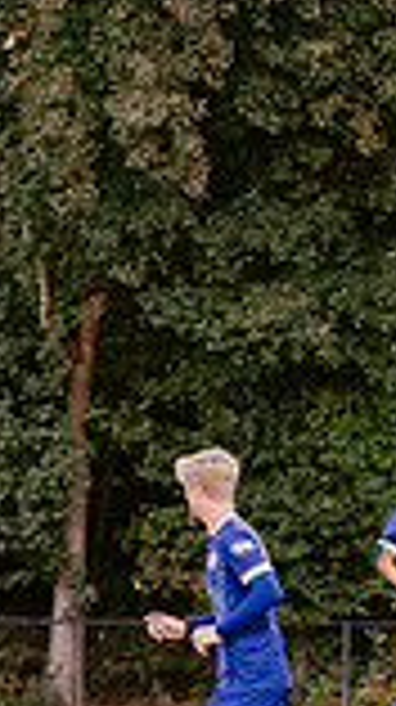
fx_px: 6514
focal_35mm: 348
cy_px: 677
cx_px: 1206
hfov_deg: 3.4
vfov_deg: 6.2
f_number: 4
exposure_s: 1/200
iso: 640
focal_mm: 90
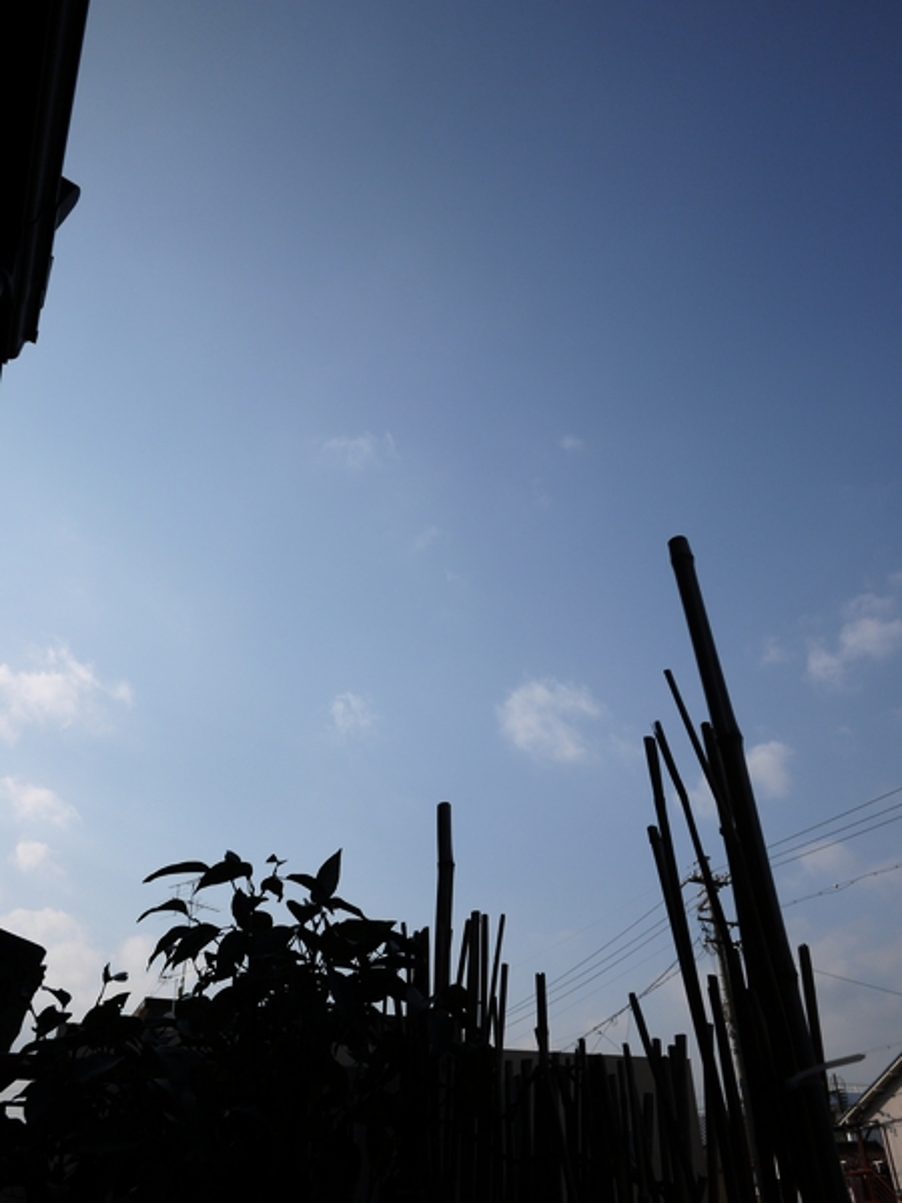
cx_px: 451
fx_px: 973
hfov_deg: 49.7
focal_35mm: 28
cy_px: 602
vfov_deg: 63.4
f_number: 8
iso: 100
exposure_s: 1/640
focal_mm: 14
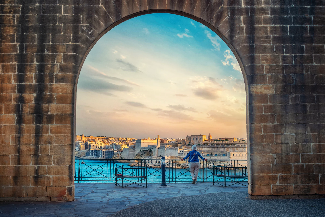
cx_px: 162
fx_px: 370
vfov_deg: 32.6
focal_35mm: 41
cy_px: 108
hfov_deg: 47.4
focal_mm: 27.5
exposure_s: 1/60
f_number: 5
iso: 125
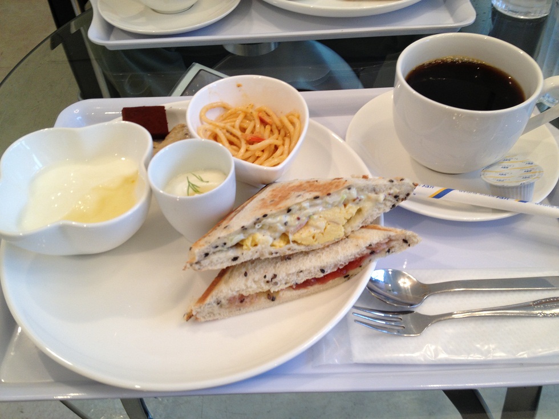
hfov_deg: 52.6
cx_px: 280
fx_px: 565
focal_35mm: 35
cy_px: 210
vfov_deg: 40.7
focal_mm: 4.28
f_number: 2.4
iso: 64
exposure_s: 1/20
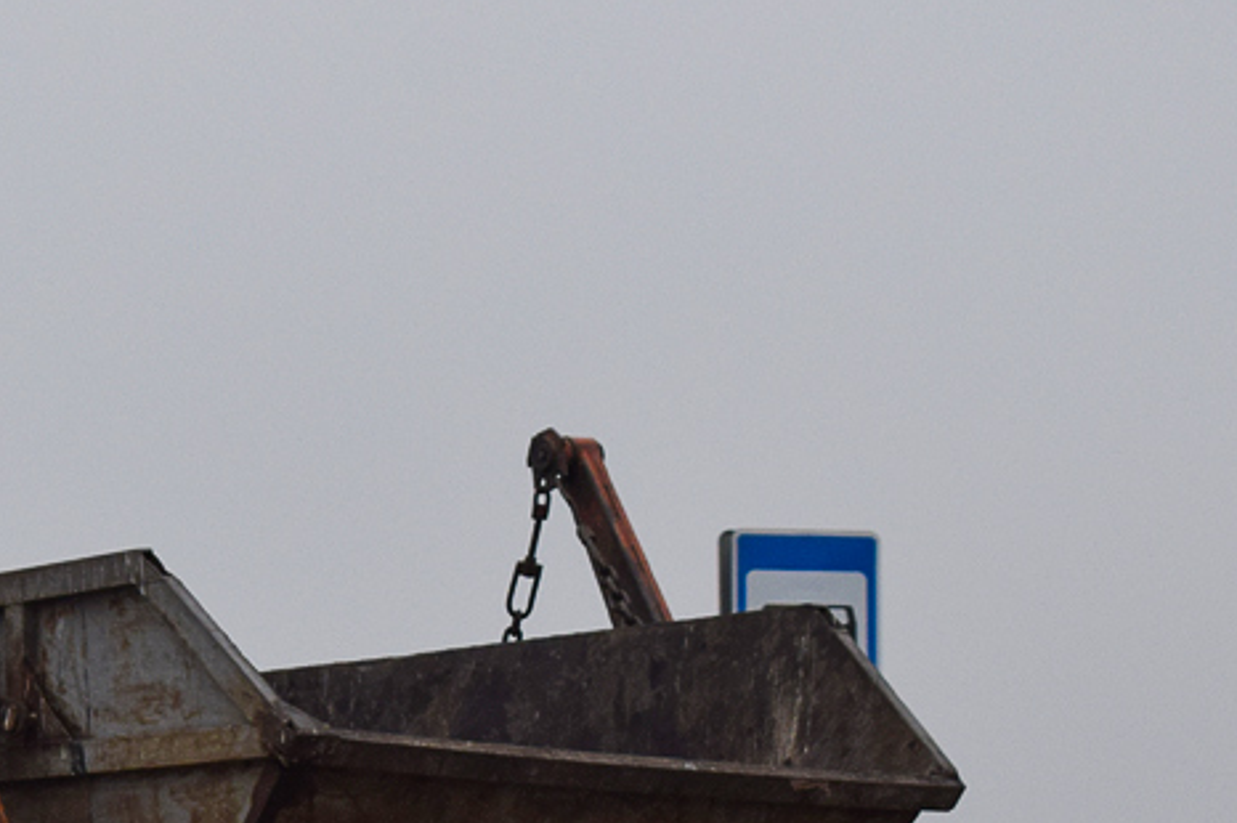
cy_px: 865
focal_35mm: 201
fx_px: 6901
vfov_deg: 6.8
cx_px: 37
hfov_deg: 10.2
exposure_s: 1/640
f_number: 5.6
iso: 400
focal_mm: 52
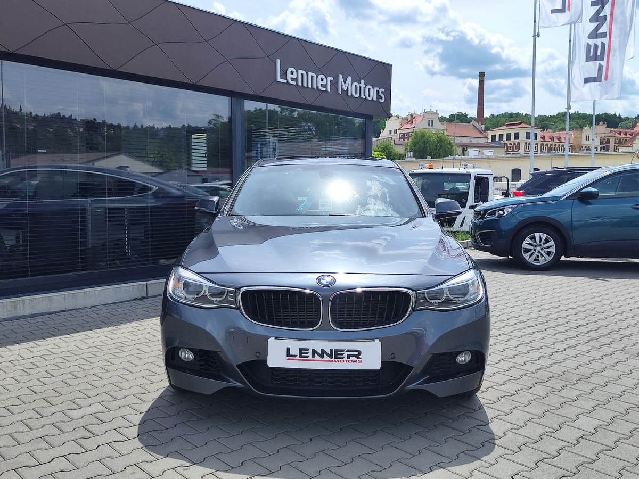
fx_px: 425
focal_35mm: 23
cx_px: 320
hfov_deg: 73.9
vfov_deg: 58.9
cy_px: 240
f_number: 1.69
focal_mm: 7.01
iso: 50
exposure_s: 1/1173
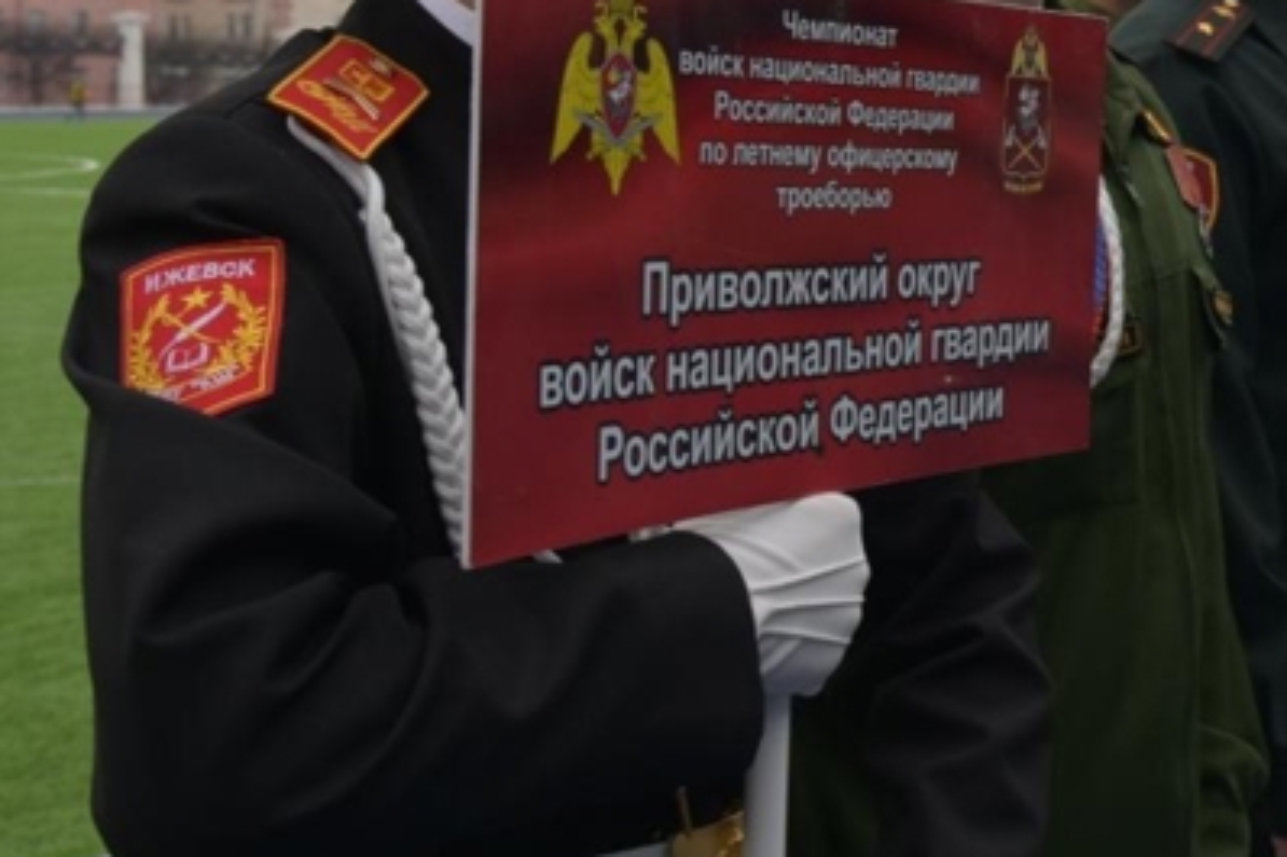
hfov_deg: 29.3
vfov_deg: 20.1
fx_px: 2358
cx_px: 1145
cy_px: 65
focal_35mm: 66
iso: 400
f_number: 8
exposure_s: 1/250
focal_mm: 35
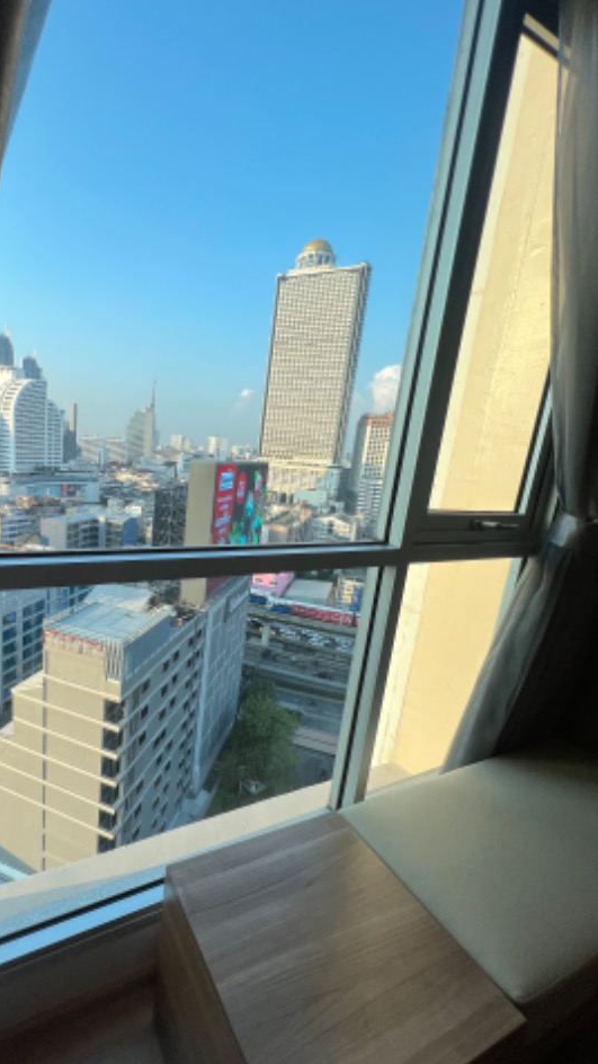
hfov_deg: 68.0
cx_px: 186
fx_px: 423
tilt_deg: -14.2
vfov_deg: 103.0
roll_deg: -4.8
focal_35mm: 15
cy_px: 547
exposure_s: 1/334
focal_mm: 1.57
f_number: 1.8
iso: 32
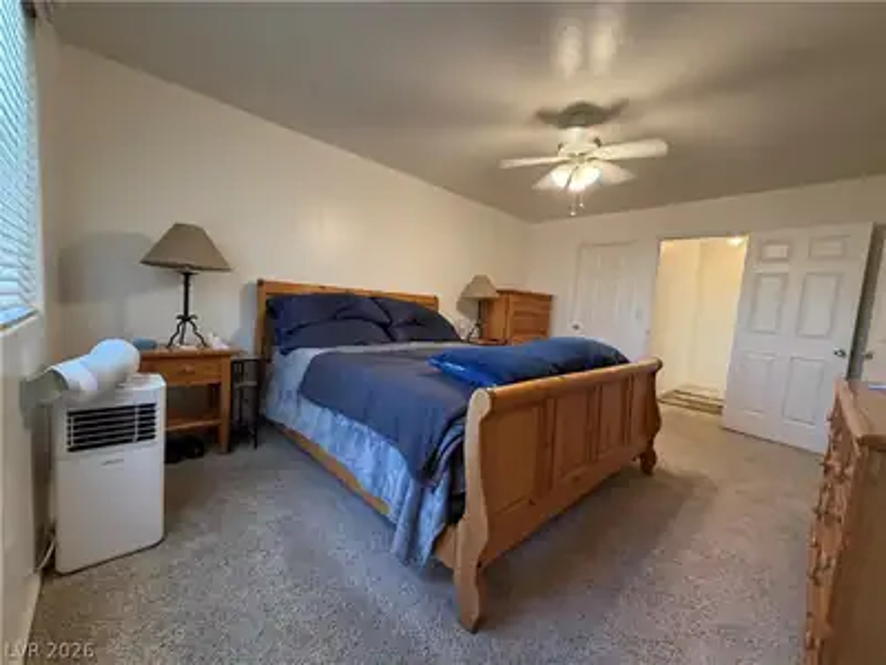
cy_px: 332
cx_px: 443
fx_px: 358
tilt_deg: -3.6
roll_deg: -3.7
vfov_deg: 85.7
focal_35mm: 14
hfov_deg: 102.1
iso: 250
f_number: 2.2
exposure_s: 1/60
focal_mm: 2.22
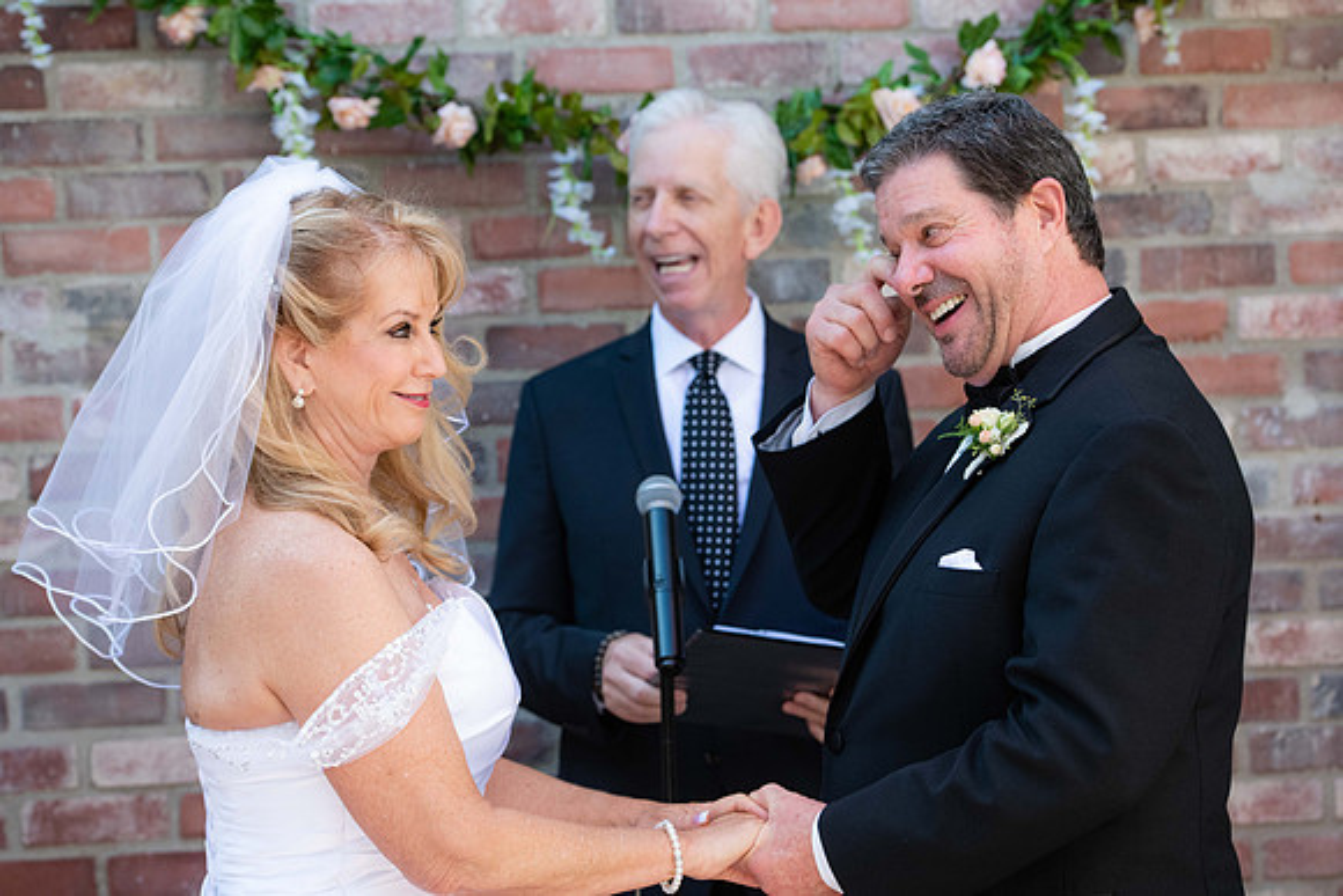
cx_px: 672
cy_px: 448
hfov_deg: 23.6
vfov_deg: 15.9
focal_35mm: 86
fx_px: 3209
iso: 800
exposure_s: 1/800
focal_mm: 86
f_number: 4.5
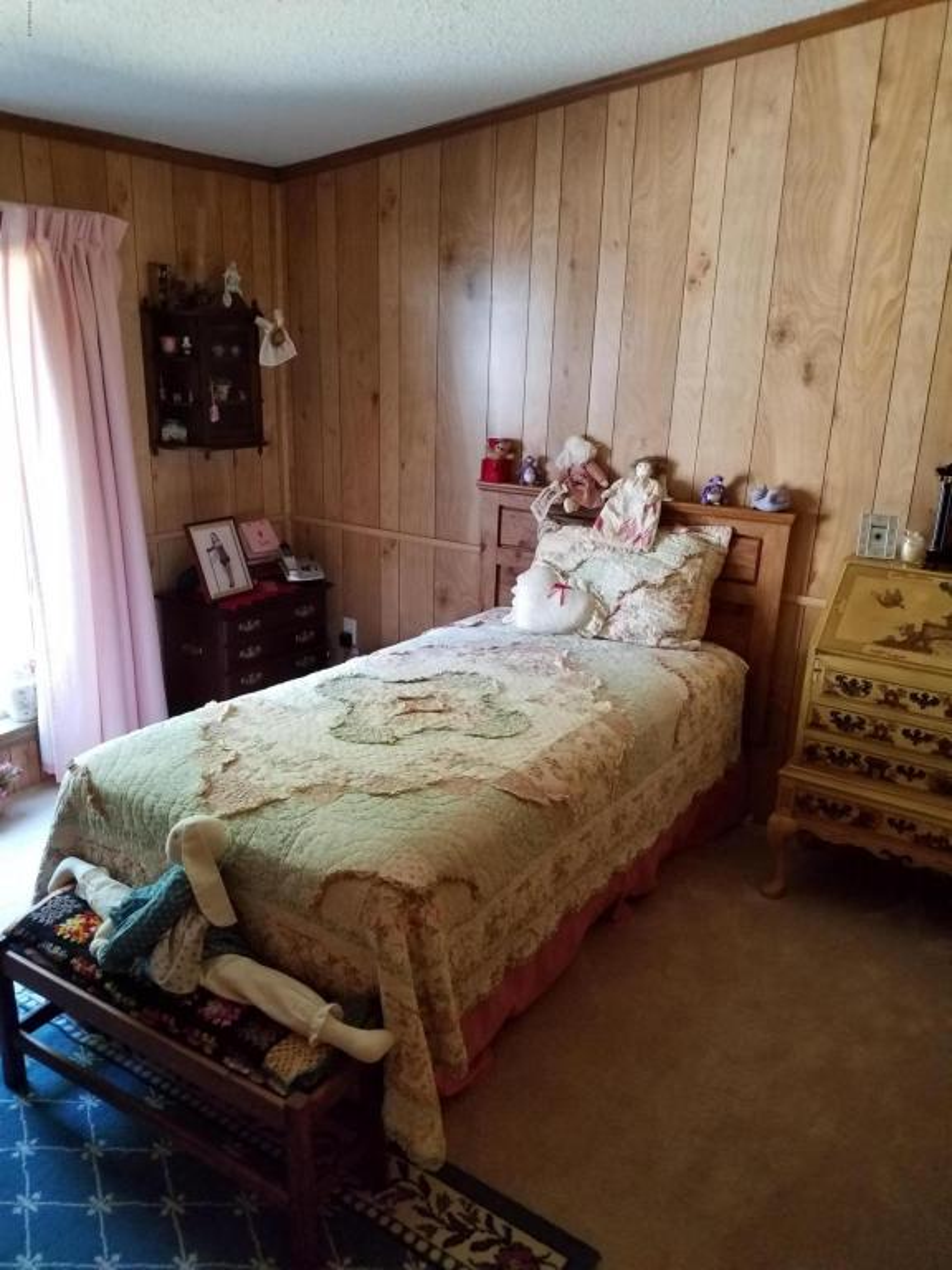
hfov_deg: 53.1
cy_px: 635
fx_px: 953
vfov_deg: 67.3
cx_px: 476
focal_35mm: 26
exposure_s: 1/60
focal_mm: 4.2
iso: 500
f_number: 1.7
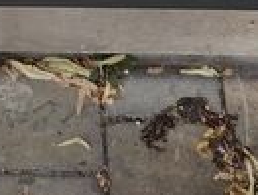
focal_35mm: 140
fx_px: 1046
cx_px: 2
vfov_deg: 10.0
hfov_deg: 13.9
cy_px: -177
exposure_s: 1/857
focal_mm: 5.4
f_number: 1.8
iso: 80
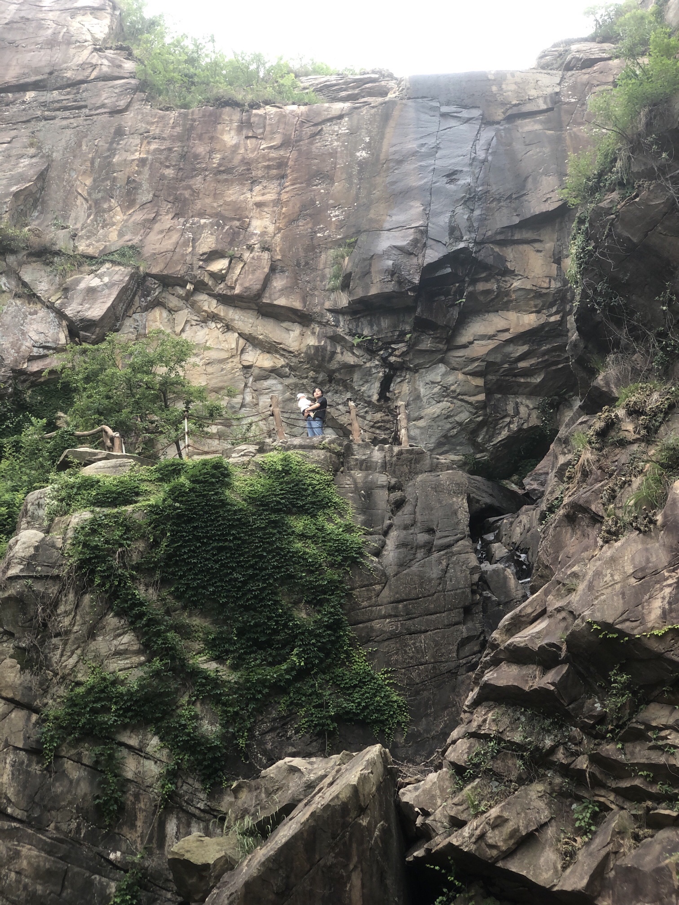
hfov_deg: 28.0
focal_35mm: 52
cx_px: 340
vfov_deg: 36.8
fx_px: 1360
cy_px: 452
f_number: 2.4
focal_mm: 6
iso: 25
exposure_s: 1/60
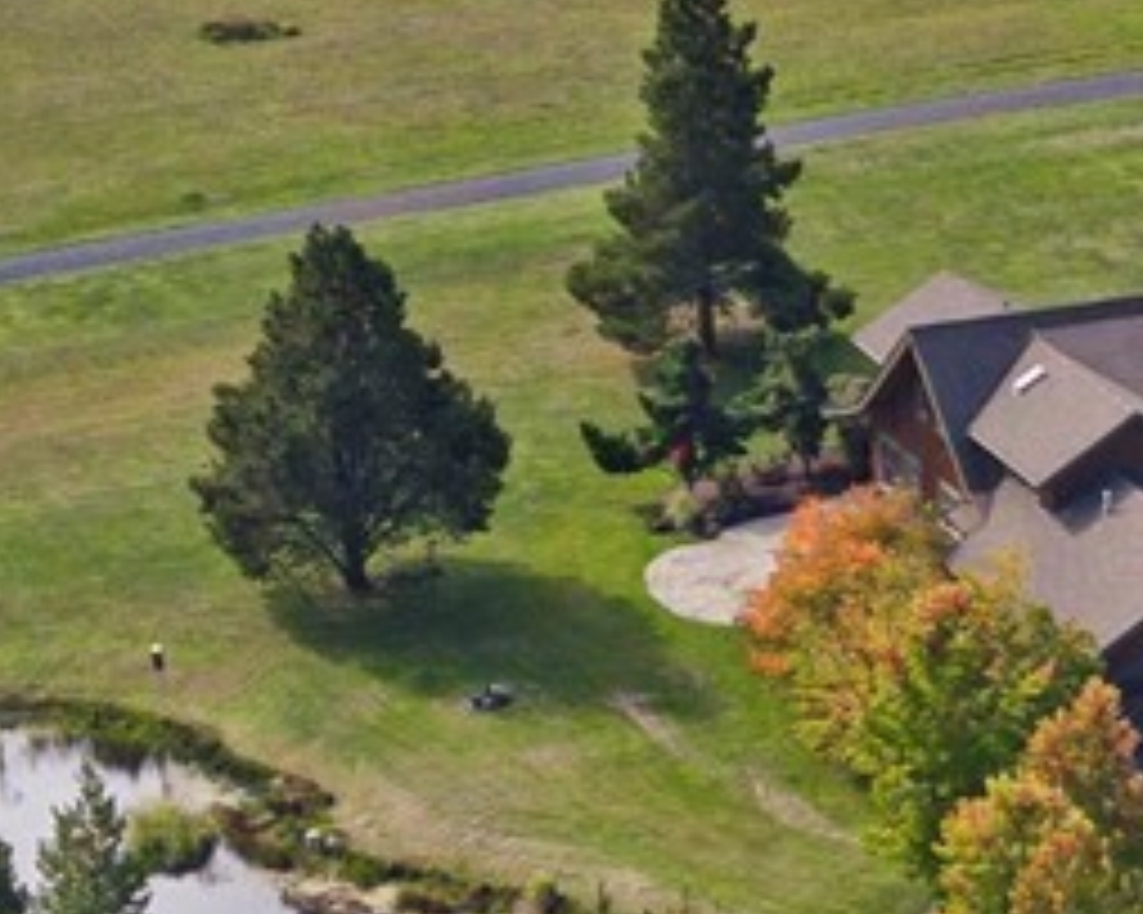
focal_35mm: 160
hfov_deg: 11.5
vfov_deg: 9.6
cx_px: 1724
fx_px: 5410
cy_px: 392
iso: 100
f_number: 2.2
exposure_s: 1/220
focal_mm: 4.73
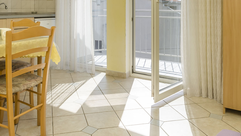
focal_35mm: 35
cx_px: 96
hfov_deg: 56.2
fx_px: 224
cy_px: 5
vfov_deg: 31.6
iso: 200
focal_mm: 10
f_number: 10
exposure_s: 1/200
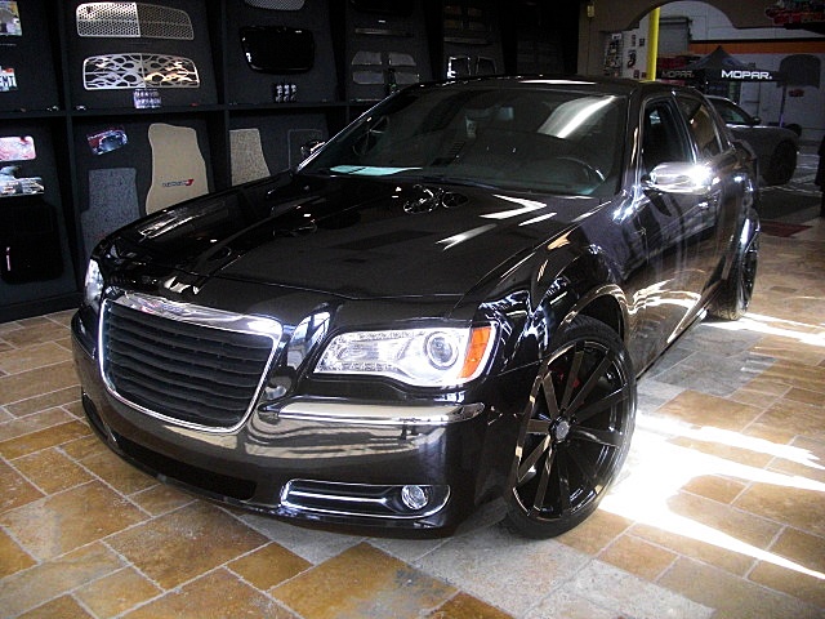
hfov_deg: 51.4
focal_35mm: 36
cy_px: 310
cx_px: 412
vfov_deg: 39.7
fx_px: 858
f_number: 2.8
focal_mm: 6.3
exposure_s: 1/100
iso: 400
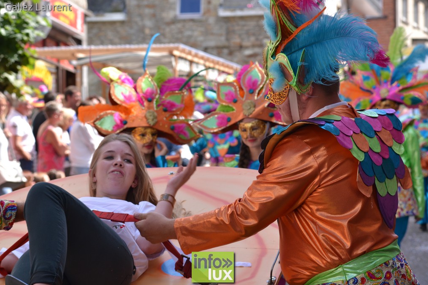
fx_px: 1527
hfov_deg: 16.0
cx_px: 213
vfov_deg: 10.7
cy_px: 142
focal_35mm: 129
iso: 200
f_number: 7.1
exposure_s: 1/200
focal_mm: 85
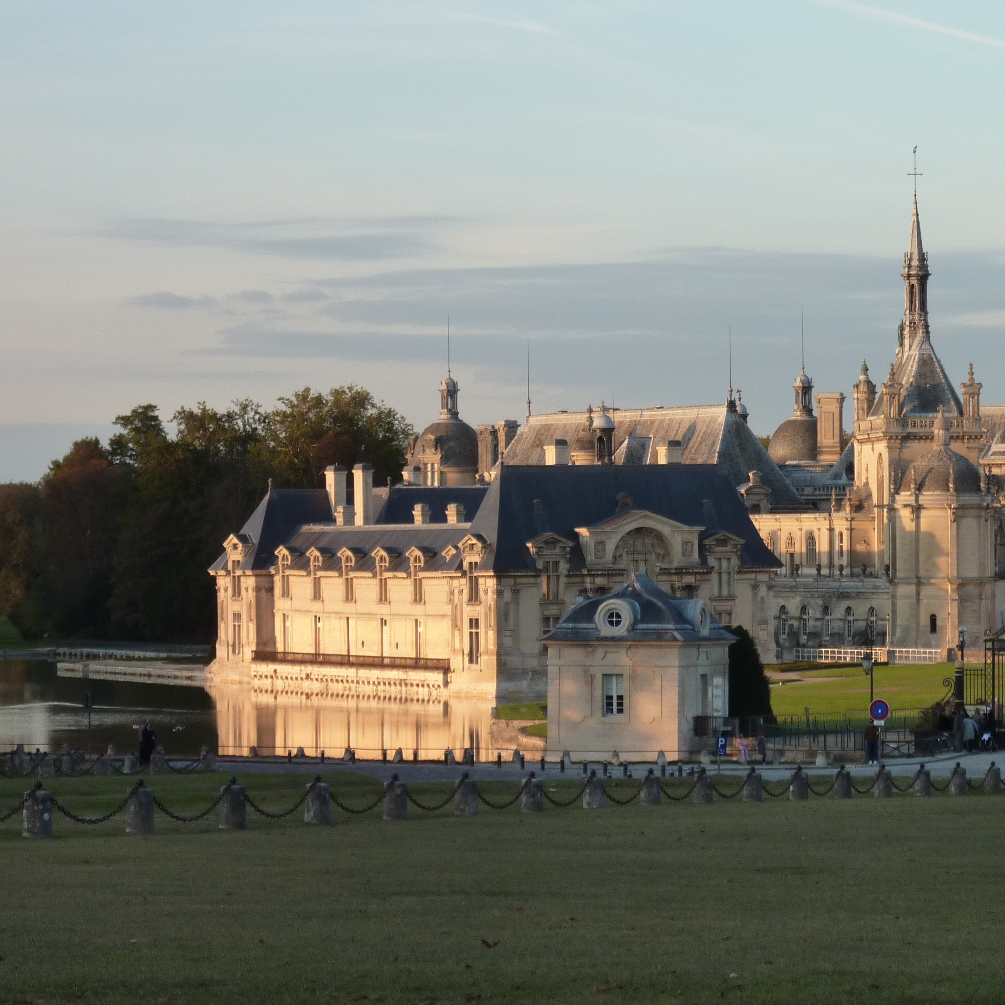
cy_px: 573
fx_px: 4336
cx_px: 680
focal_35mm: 132
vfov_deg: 13.2
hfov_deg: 13.2
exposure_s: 1/125
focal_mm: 15.8
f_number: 4.3
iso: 125
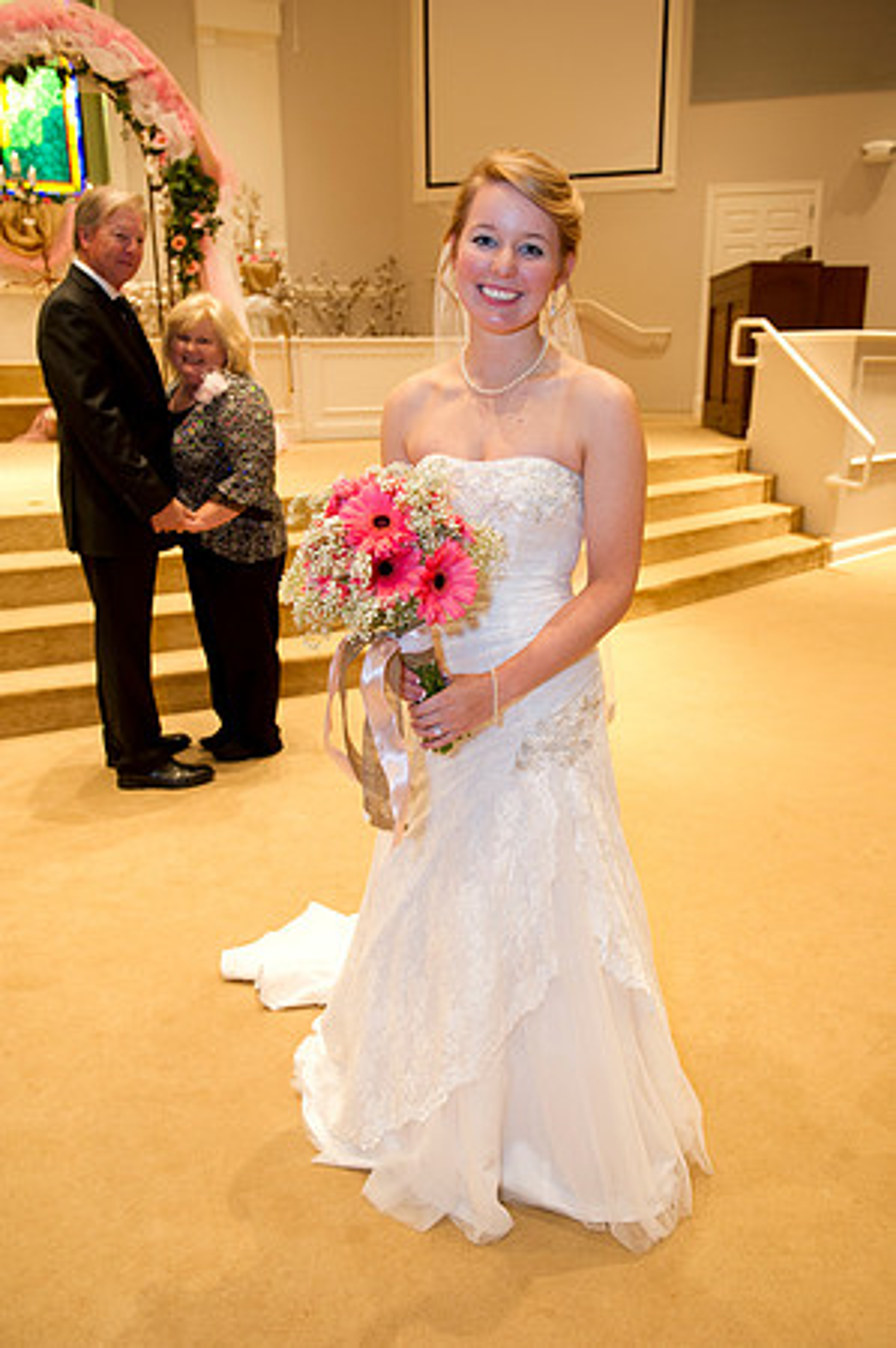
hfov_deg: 46.3
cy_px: 674
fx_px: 1048
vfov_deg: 65.5
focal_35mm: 28
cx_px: 448
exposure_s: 1/80
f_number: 4
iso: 1250
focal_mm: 28
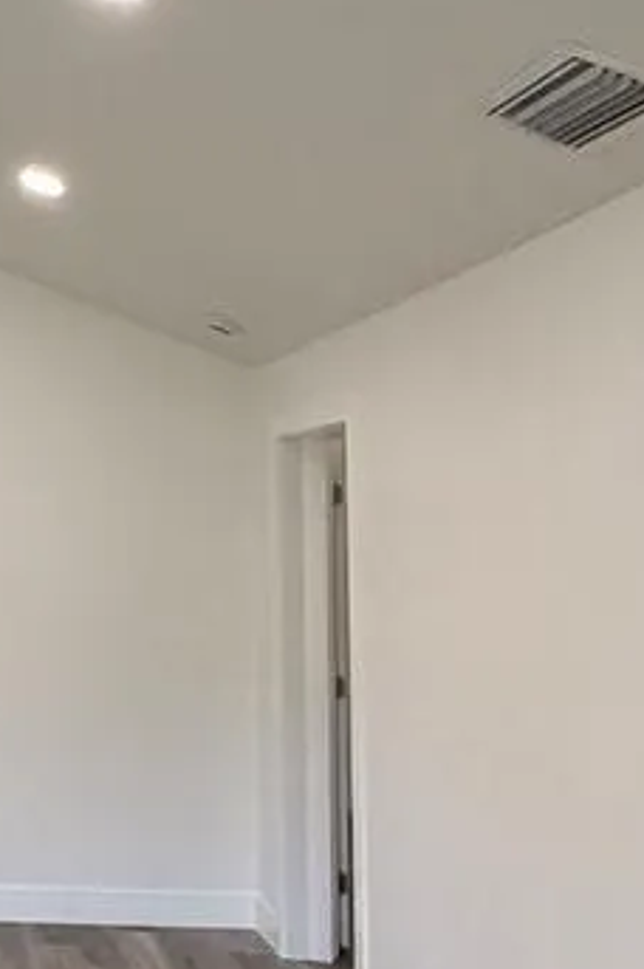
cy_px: 458
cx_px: -172
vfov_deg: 38.9
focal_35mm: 51
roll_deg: -0.6
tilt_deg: +2.5
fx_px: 1371
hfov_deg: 23.6
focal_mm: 2.22
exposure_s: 1/120
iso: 320
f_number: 2.2
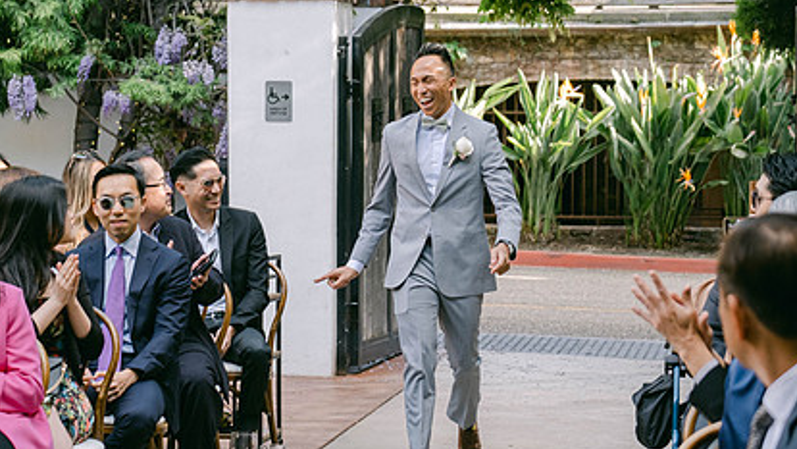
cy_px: 294
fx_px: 3551
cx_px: 428
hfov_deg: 12.8
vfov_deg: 7.2
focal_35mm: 168
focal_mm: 71.5
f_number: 2.8
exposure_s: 1/300
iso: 320
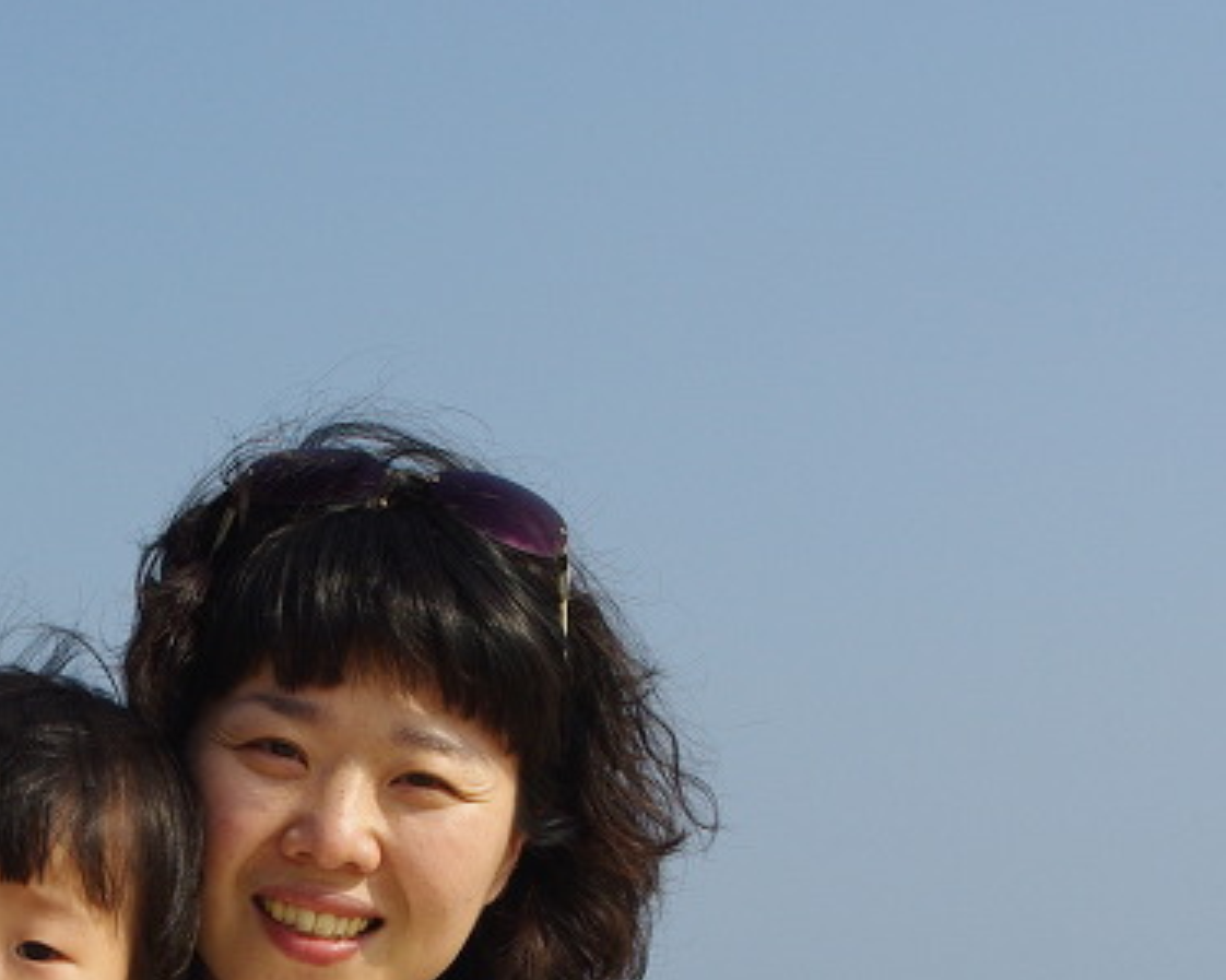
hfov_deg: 17.6
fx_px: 3918
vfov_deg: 14.0
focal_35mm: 108
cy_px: 985
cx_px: 180
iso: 200
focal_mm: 28.13
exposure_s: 1/500
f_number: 8
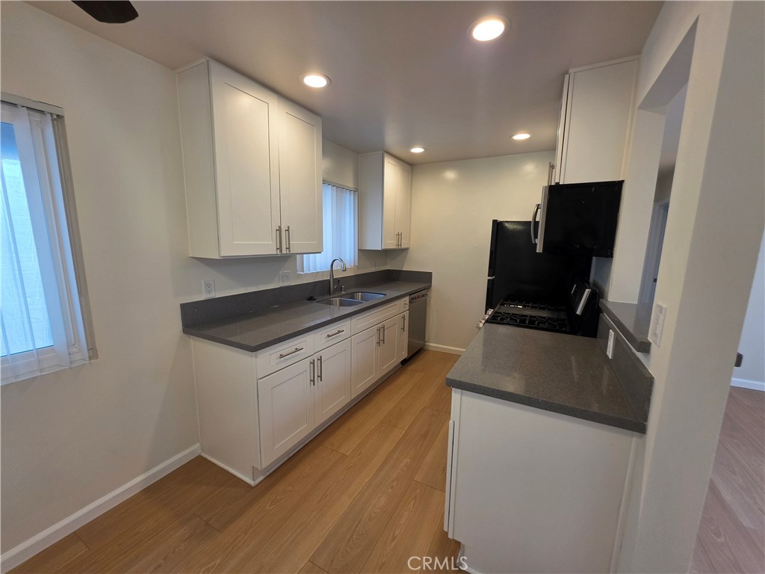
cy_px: 287
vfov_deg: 89.9
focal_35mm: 13
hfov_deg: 106.2
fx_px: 287
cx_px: 382
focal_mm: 2.2
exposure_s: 1/120
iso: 80
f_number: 1.9
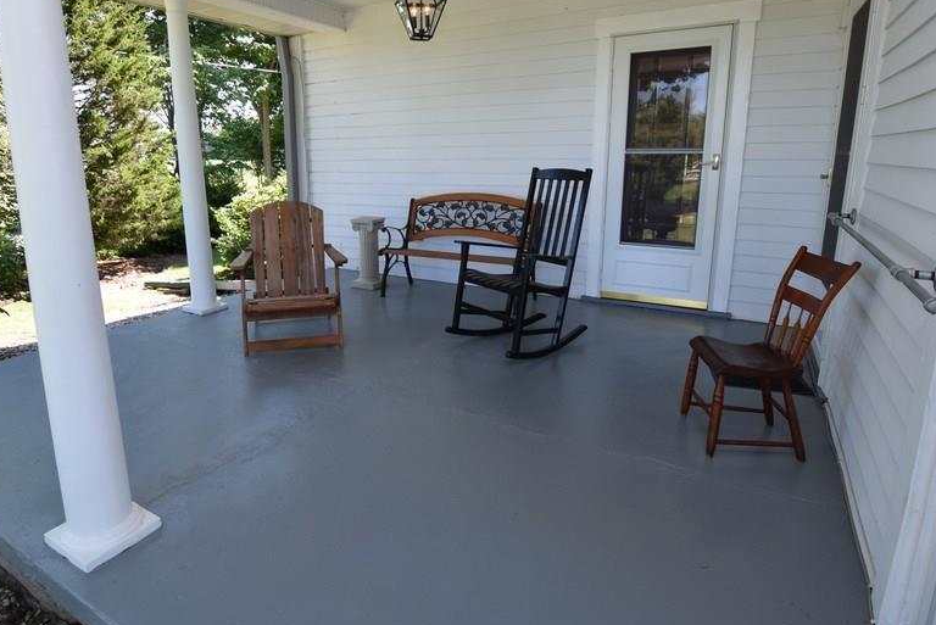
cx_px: 412
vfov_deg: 61.7
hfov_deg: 83.6
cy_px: 267
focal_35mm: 20
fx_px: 520
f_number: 6.3
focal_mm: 10
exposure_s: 1/160
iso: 400
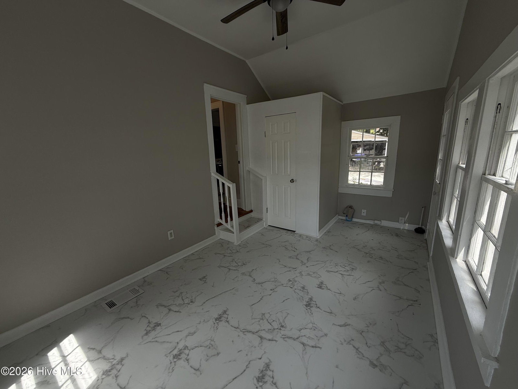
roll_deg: +2.8
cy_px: 194
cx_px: 259
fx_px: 209
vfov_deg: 85.7
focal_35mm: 14
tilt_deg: -10.0
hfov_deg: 102.1
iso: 50
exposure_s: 1/445
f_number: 2.2
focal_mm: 2.22
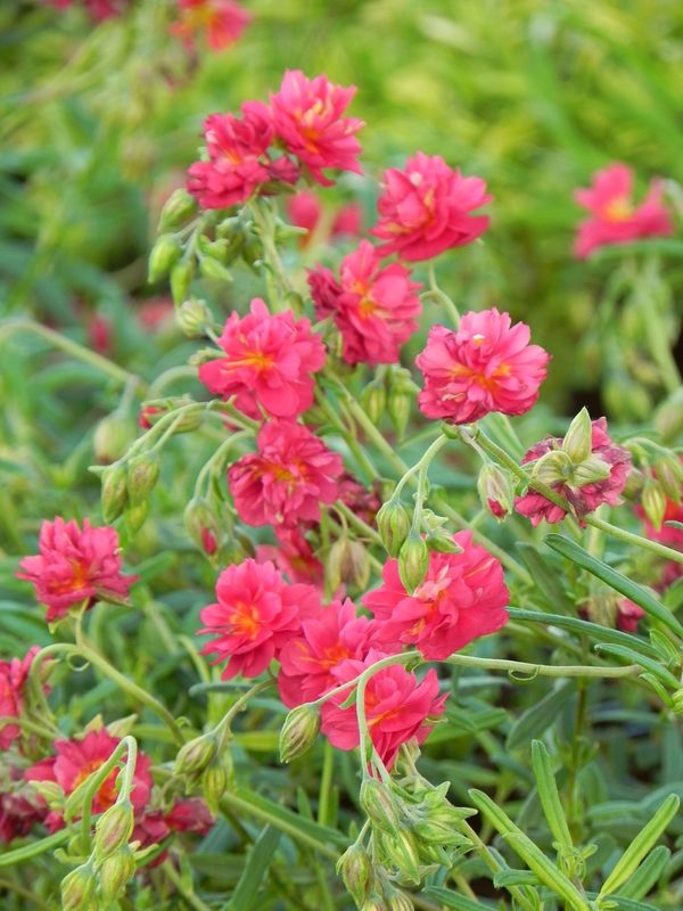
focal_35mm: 337
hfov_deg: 4.4
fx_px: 8866
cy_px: 456
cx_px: 342
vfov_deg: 5.9
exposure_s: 1/100
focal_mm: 59.9
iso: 160
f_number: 5
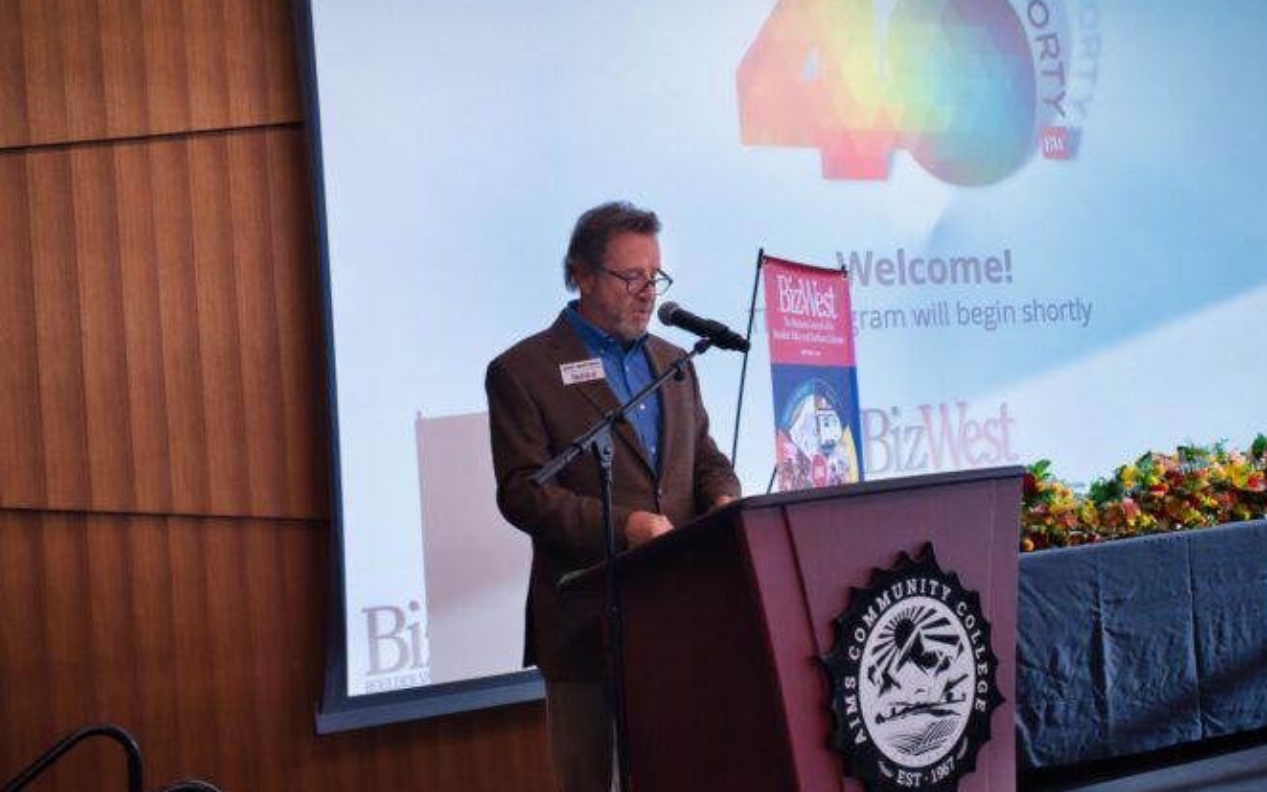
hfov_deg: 44.4
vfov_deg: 28.6
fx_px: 1554
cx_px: 646
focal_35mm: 45
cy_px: 405
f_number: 5.6
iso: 2500
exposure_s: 1/160
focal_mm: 38
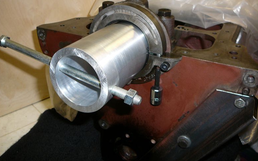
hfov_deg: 51.5
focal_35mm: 38
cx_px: 128
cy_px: 66
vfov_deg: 33.5
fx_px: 267
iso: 80
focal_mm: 5.2
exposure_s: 1/30
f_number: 2.8
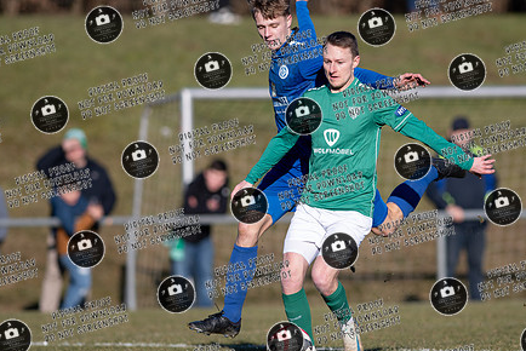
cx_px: 298
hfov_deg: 4.1
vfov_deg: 2.8
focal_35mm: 498
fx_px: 7281
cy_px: 182
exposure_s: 1/1600
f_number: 3.2
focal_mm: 300
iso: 100
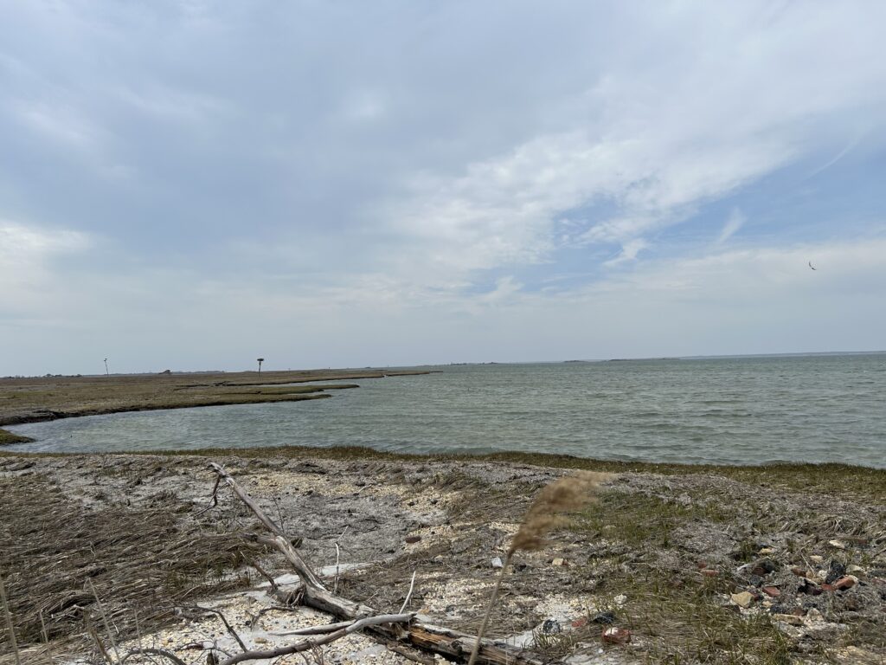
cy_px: 332
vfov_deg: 53.1
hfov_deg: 67.3
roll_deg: +1.8
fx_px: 665
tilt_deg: +2.1
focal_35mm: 26
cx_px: 443
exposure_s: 1/8000
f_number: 1.5
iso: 50
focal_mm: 5.7
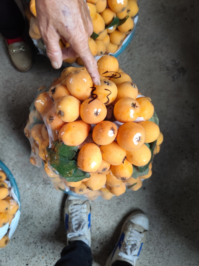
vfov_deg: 73.9
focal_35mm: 23
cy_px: 133
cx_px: 100
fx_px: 176
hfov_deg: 58.9
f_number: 1.65
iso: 640
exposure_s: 1/50
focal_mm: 6.14
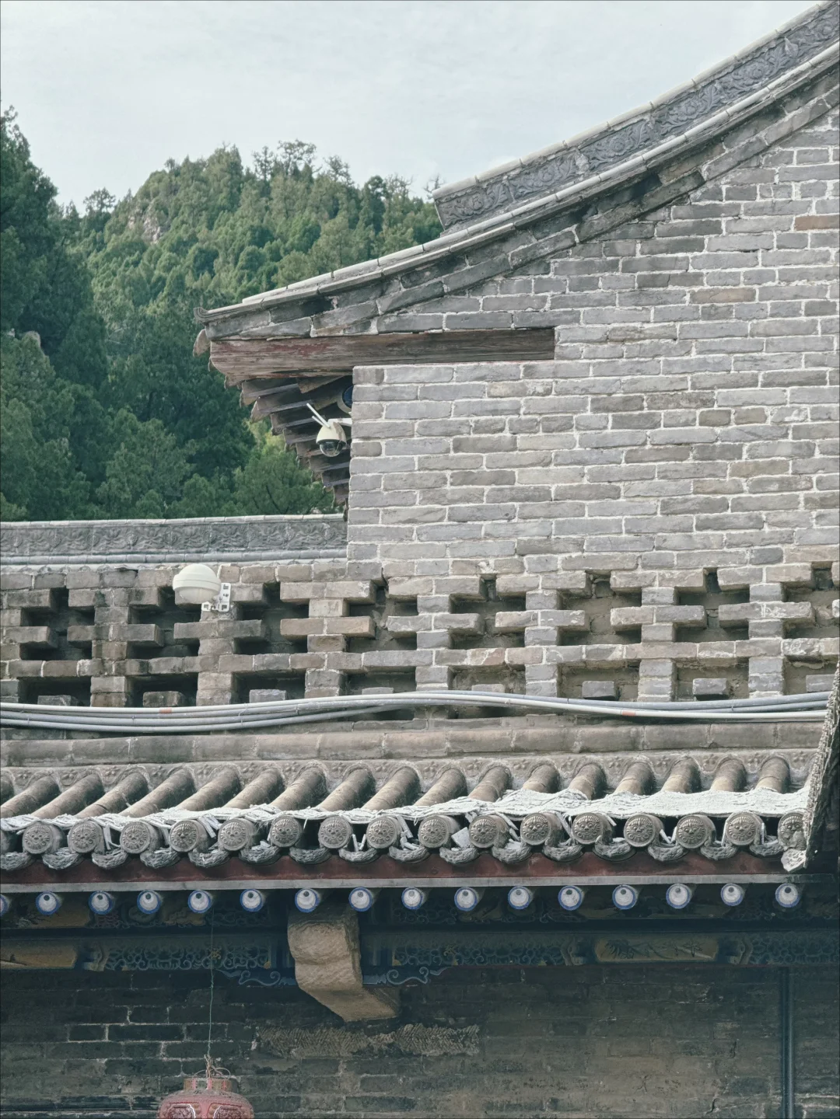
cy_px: 560
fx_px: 3883
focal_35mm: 120
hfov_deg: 12.3
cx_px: 420
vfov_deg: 16.4
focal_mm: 15.66
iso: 64
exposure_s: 1/395
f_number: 2.8
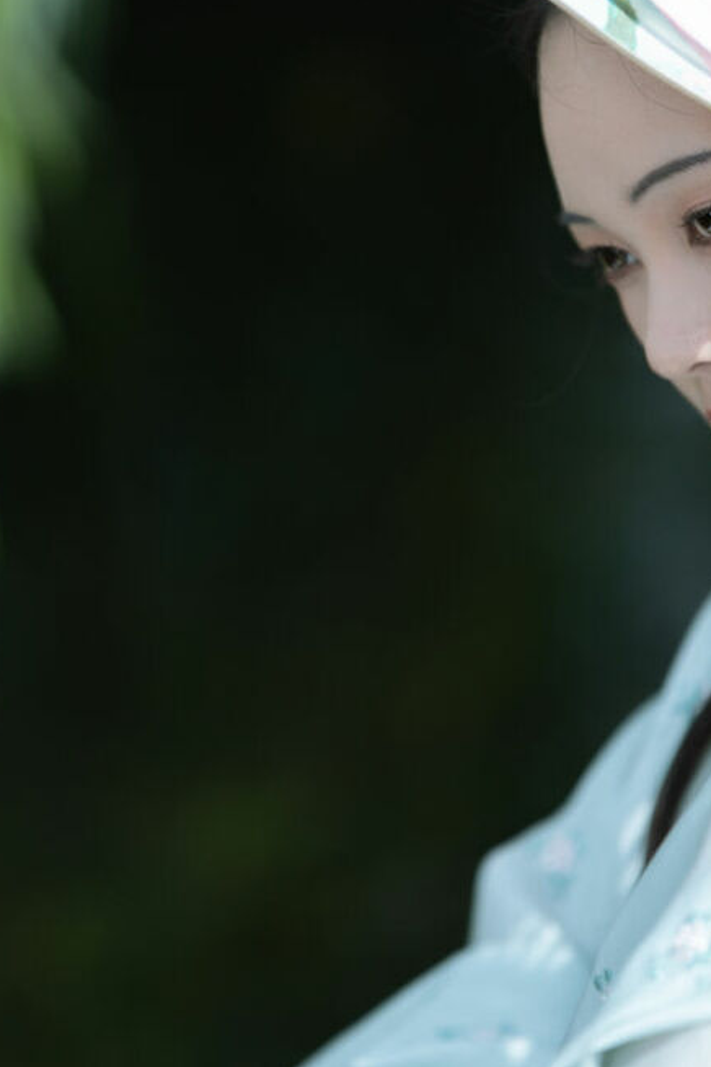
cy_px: 537
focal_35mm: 297
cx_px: 377
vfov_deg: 6.9
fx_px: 8798
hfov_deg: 4.6
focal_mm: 185
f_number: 2.8
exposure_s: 1/1250
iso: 100
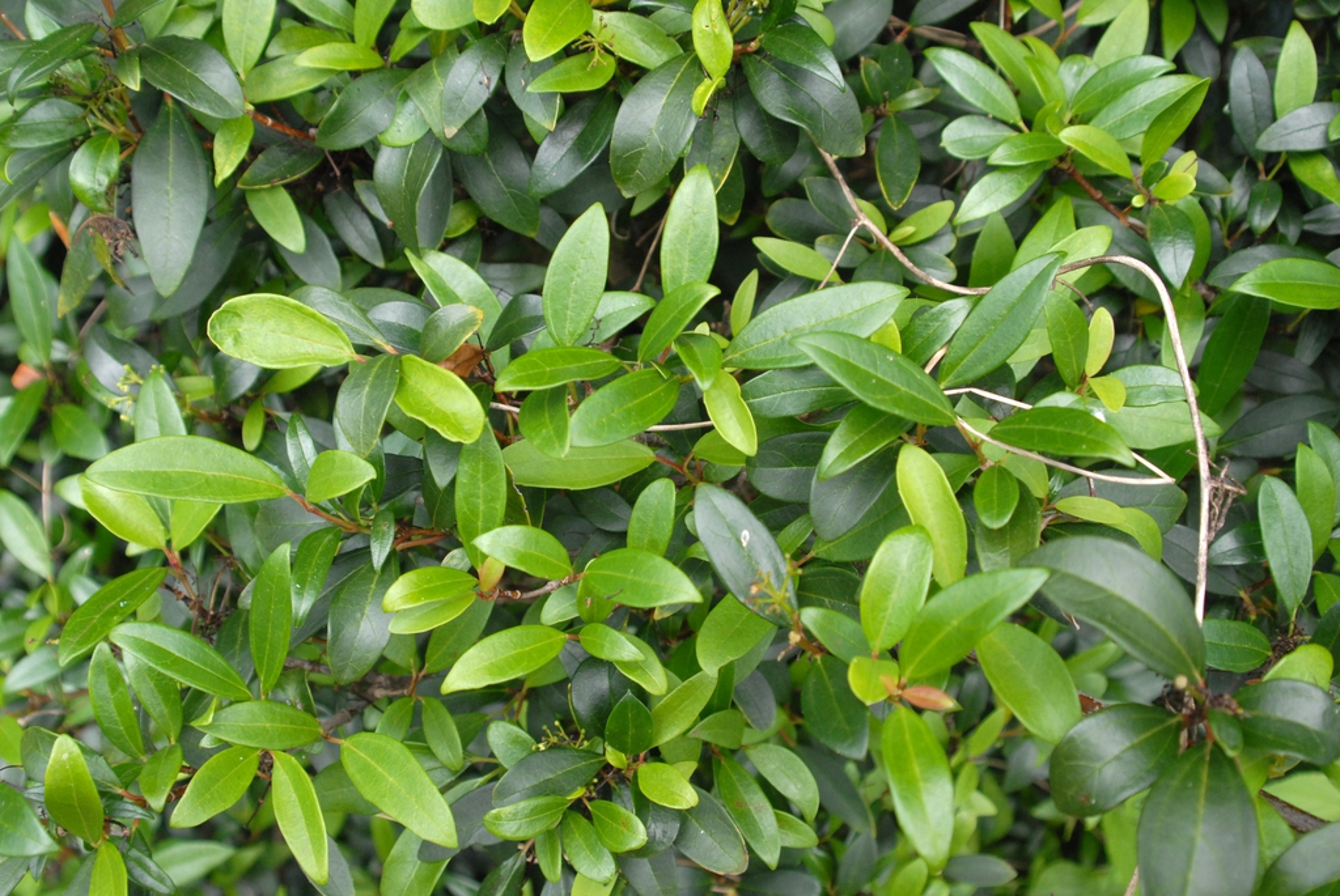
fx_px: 1565
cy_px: 448
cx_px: 670
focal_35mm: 42
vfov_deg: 32.0
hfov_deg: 46.4
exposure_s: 1/160
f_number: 6.3
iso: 400
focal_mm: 28
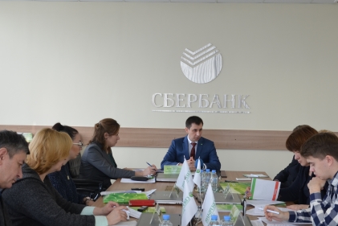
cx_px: 169
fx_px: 543
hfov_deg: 34.6
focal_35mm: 58
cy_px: 120
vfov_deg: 23.5
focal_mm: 25
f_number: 5
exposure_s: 1/100
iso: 400
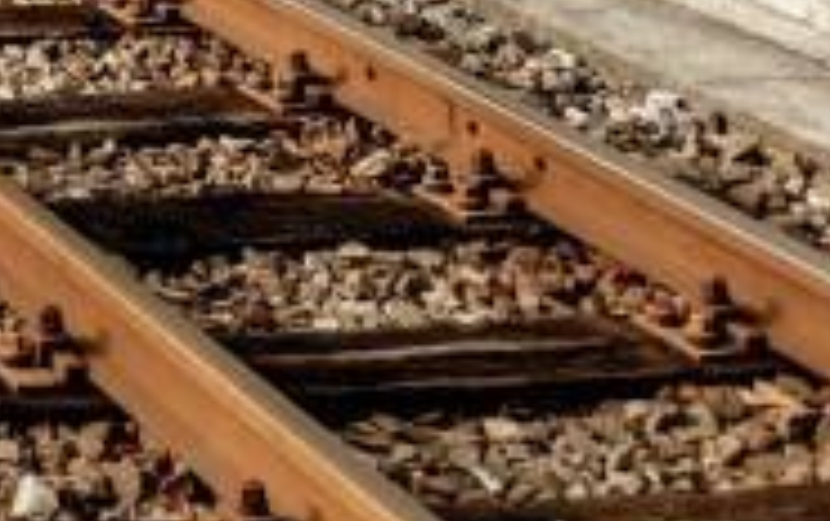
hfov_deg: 13.4
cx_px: -1023
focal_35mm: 124
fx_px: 2807
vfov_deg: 9.5
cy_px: -685
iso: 200
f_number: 3.5
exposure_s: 1/500
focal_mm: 22
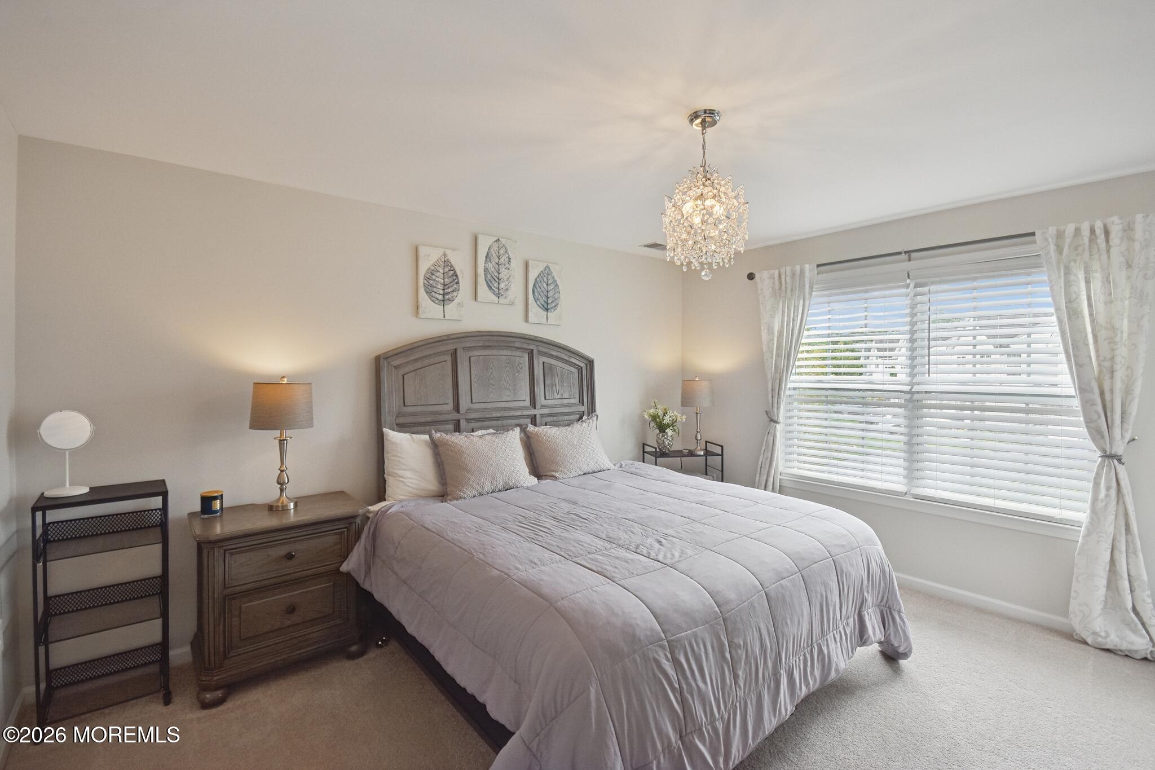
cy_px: 385
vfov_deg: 77.3
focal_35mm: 15
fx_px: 481
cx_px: 578
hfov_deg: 100.4
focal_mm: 10
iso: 250
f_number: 8
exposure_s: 1/80
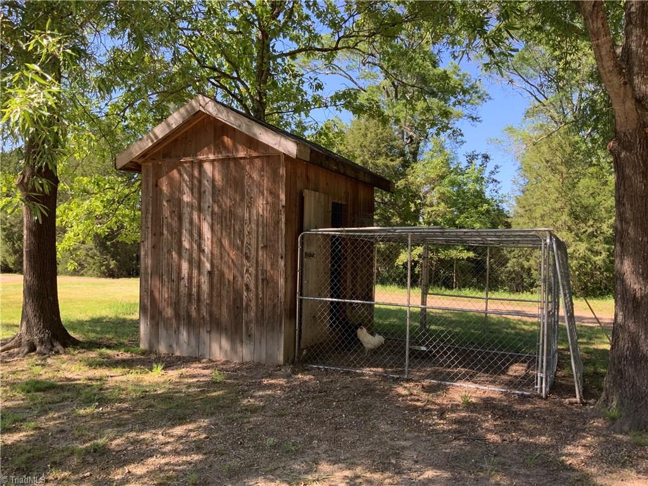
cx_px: 324
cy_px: 243
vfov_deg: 48.2
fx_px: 543
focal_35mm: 29
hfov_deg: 61.7
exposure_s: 1/269
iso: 16
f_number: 1.8
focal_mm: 3
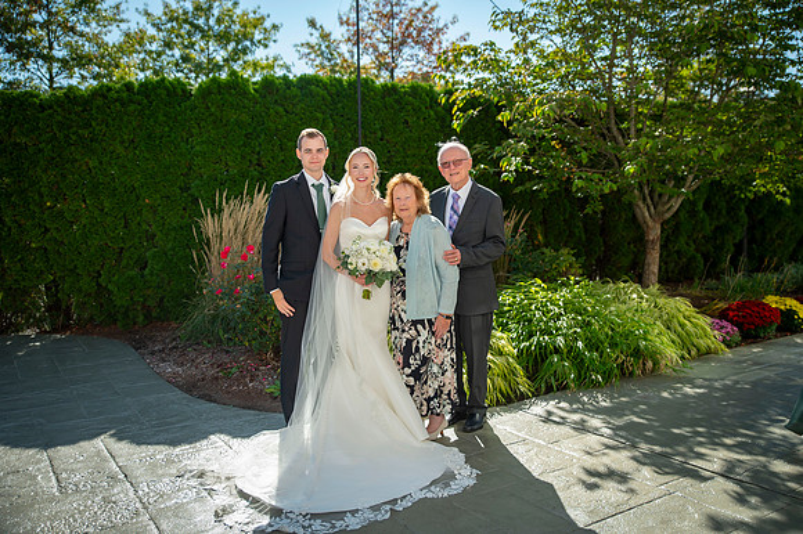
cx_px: 402
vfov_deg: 42.0
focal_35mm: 31
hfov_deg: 60.0
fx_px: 695
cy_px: 267
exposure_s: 1/1600
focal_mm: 31
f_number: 2.8
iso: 160
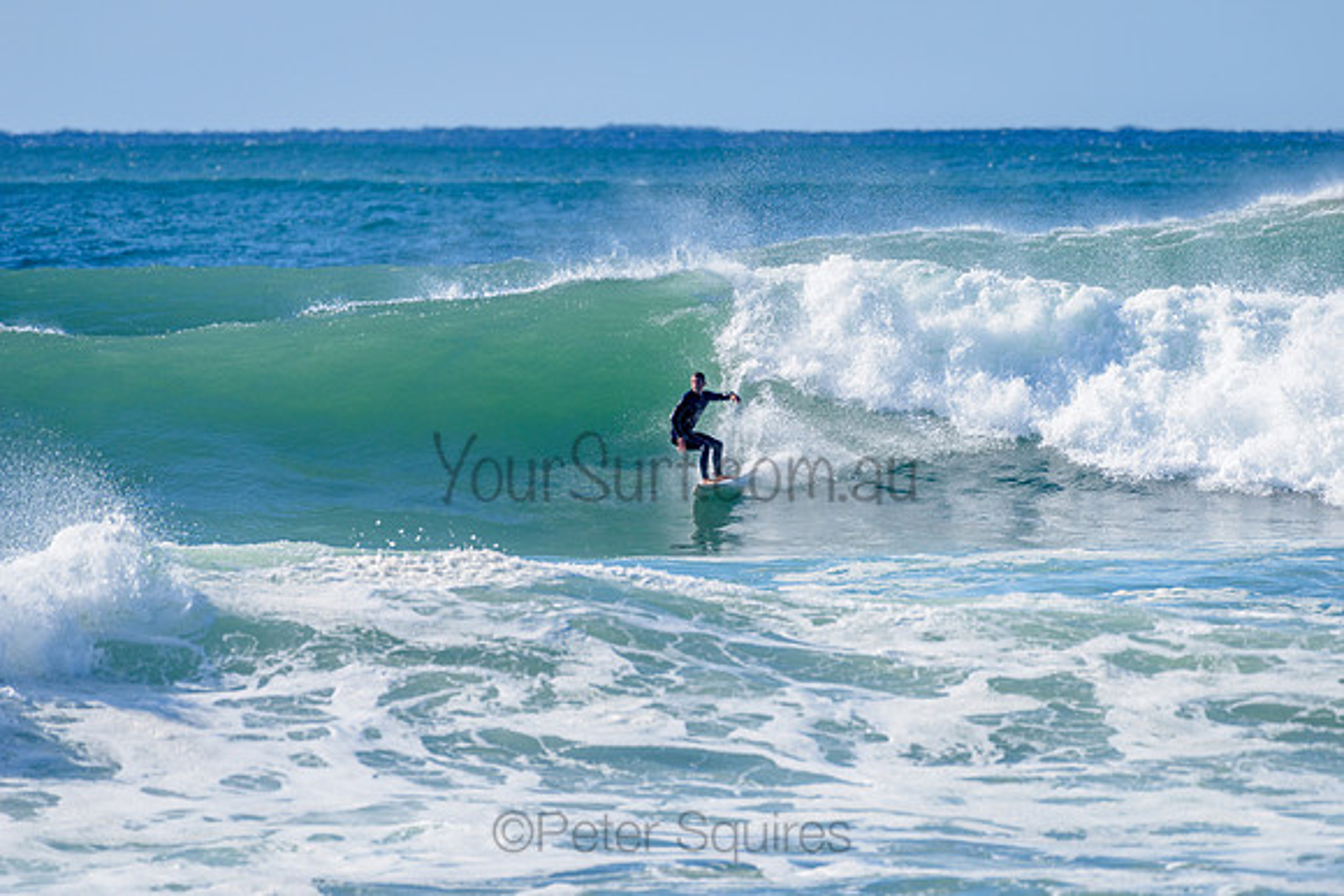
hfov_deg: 4.0
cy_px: 448
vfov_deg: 2.7
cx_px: 680
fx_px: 19165
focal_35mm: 513
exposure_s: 1/2000
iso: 220
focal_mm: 500
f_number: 5.6
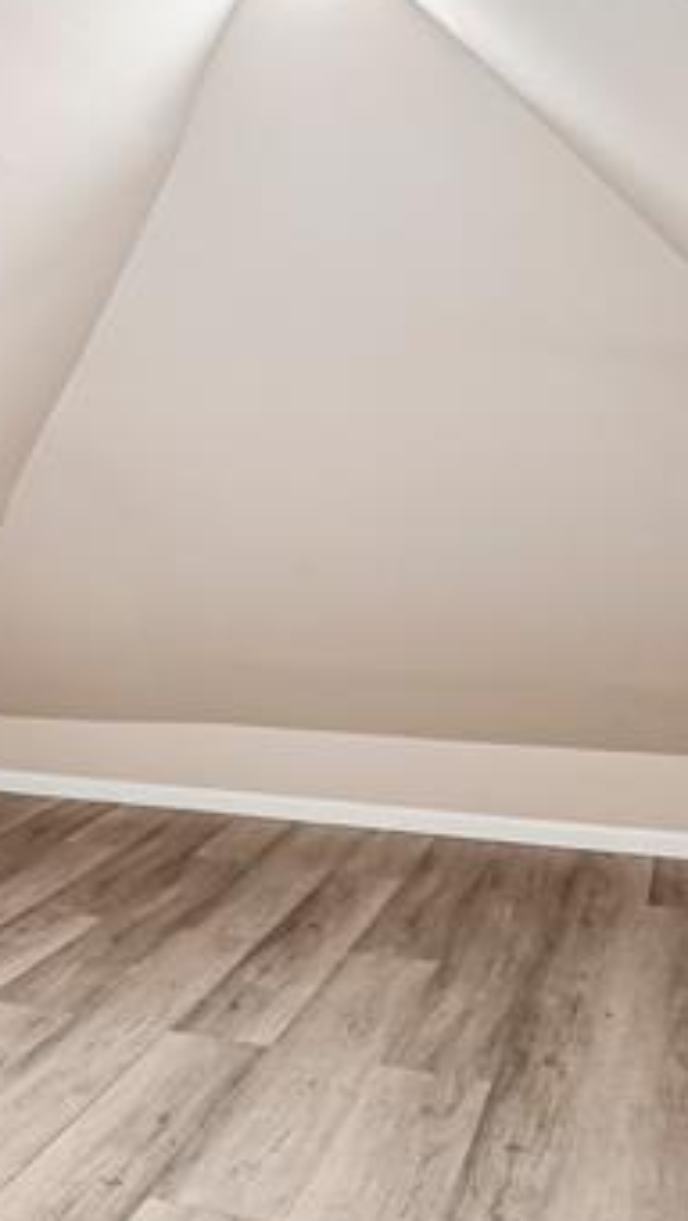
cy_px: 487
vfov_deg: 46.1
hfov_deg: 25.8
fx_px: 1426
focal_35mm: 44
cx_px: 4
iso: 400
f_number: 8
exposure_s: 1/8
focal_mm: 14
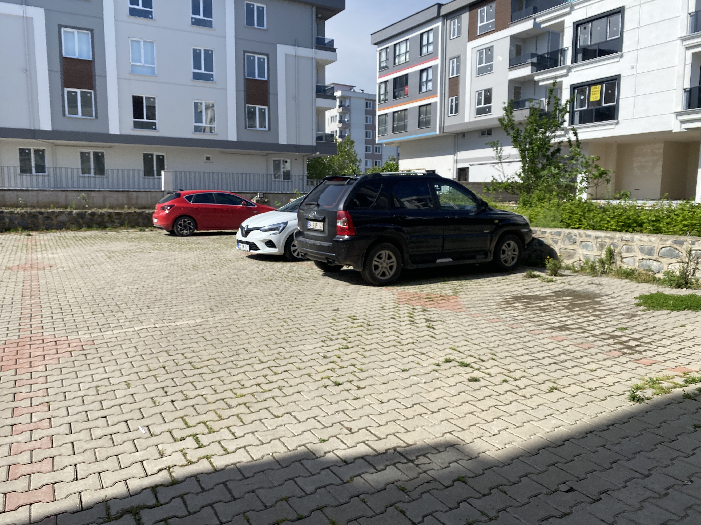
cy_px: 262
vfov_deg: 53.1
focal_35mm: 26
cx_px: 350
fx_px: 527
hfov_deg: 67.3
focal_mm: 4.25
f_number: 1.8
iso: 32
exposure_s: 1/2755
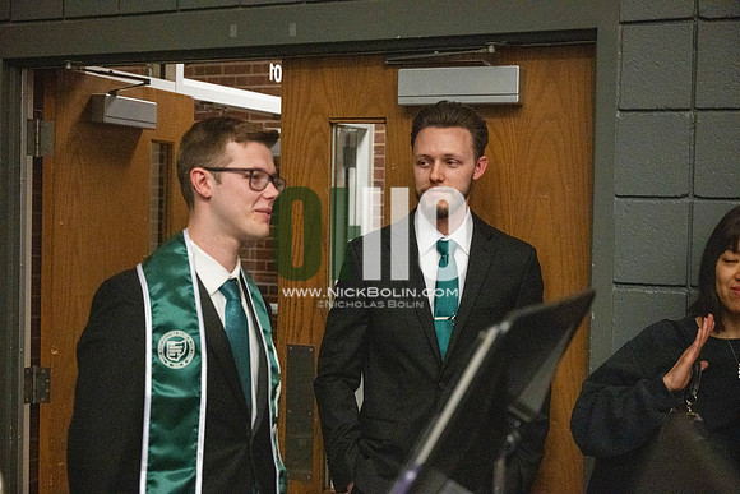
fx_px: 1069
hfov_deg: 38.2
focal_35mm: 52
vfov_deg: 26.0
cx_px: 370
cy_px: 247
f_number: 4
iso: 10000
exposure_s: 1/500
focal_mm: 52
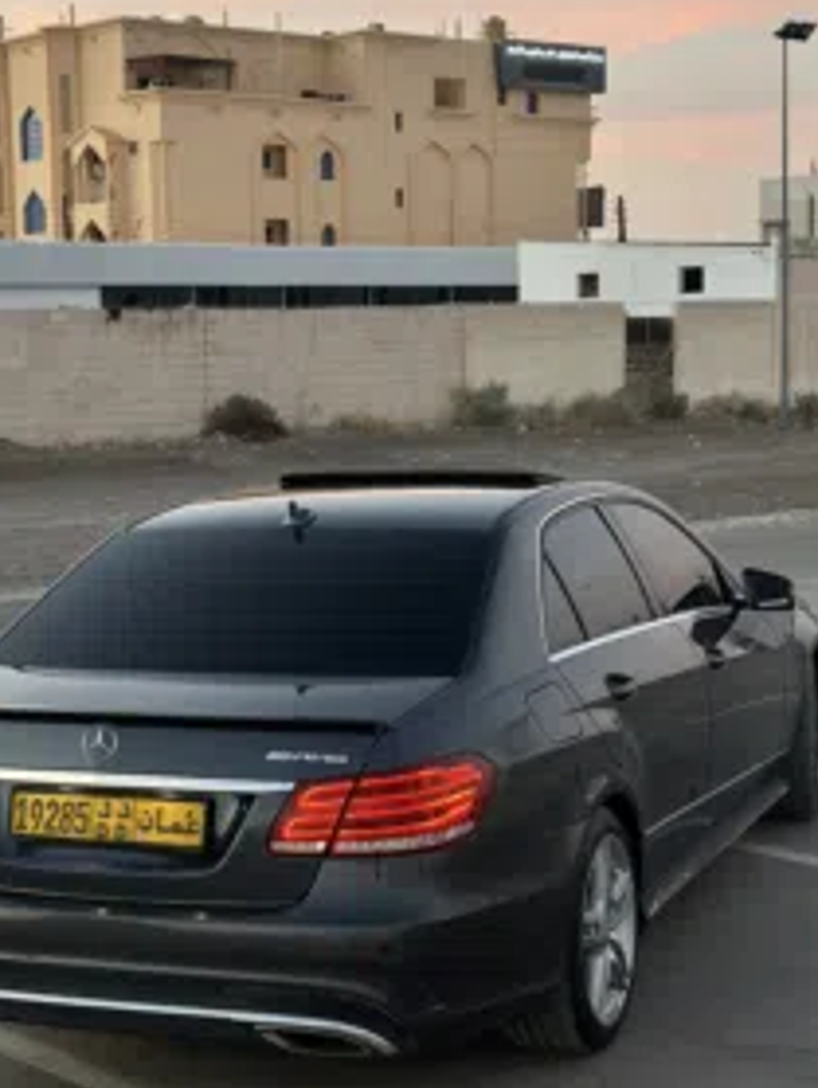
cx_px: 348
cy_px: 575
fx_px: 2171
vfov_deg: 28.1
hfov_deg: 21.3
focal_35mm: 69
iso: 100
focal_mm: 6.86
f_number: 1.78
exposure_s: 1/100
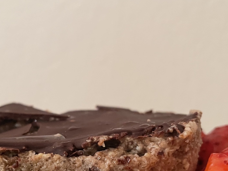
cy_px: 143
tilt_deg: -17.2
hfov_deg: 37.8
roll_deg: -0.6
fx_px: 329
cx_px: 78
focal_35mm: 50
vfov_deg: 28.3
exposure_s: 1/25
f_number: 1.6
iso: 500
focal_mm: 4.2
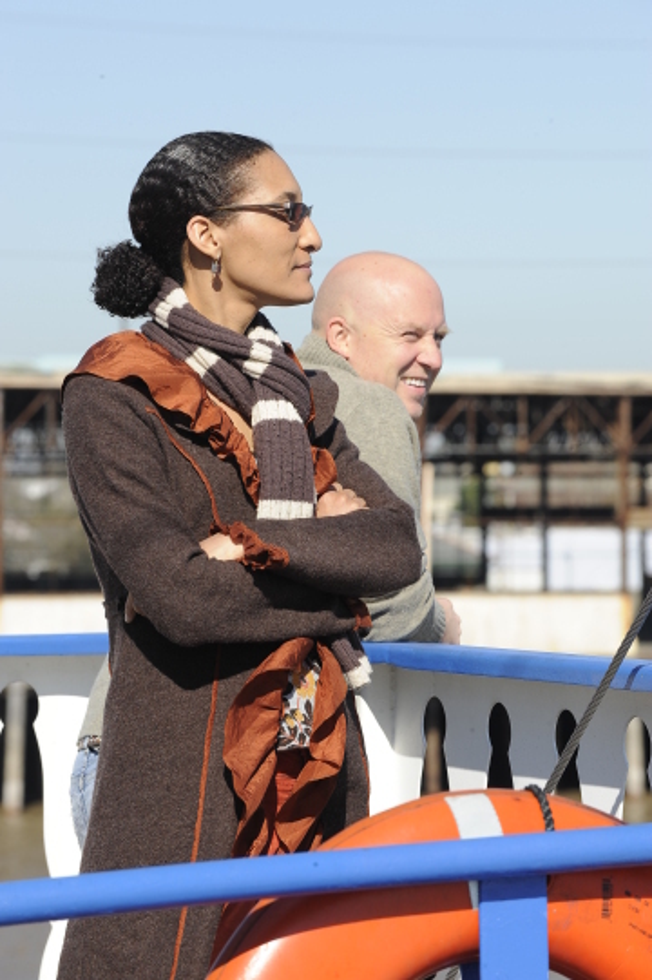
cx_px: 326
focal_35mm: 200
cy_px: 490
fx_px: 5440
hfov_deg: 6.9
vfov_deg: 10.3
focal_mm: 200
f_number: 11
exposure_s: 1/200
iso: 200
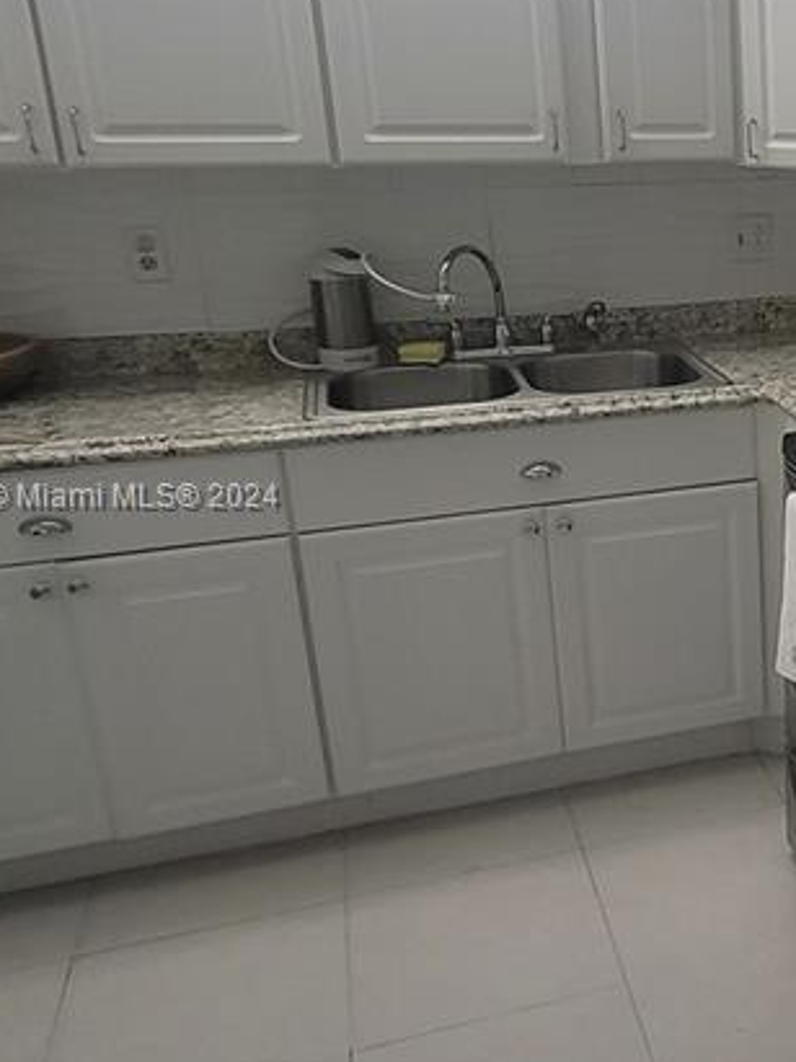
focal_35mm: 38
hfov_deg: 31.3
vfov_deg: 49.0
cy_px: 499
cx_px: 969
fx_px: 1166
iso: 160
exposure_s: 1/60
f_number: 2.2
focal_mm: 2.2
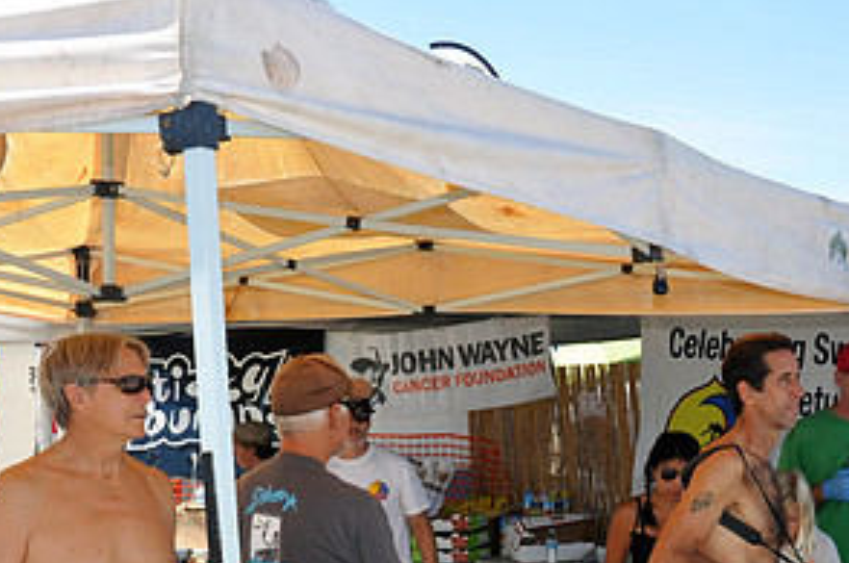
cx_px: 612
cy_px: 481
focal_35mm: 71
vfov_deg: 18.9
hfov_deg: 28.2
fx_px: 1672
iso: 200
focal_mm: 24
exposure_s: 1/200
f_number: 9
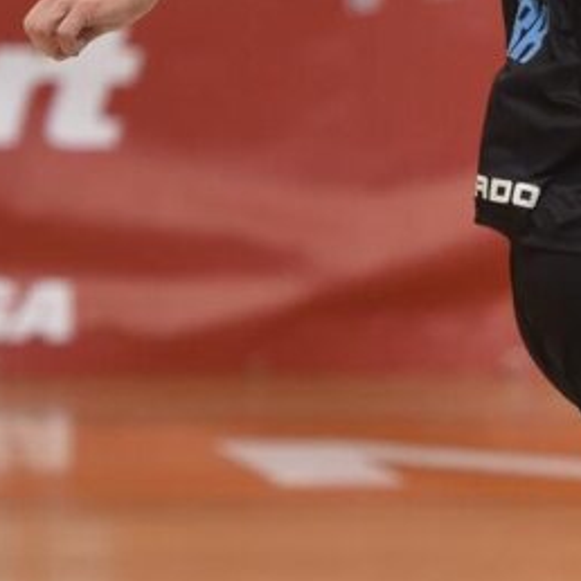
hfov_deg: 2.9
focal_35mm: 602
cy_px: 253
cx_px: 795
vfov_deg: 2.9
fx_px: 11431
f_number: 3.2
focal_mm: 145
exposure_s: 1/800
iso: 2000
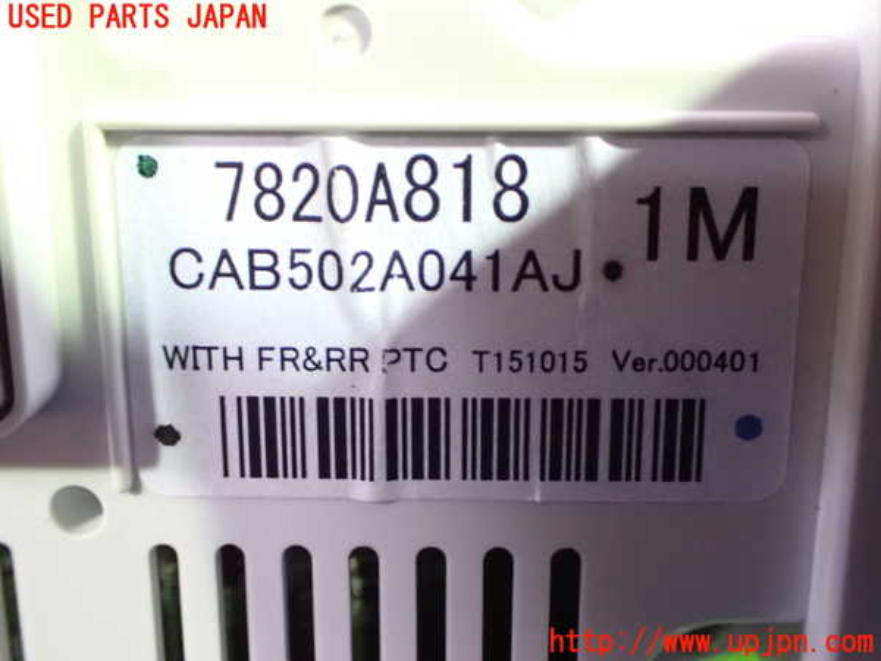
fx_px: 1043
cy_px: 330
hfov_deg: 45.8
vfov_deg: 35.1
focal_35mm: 41
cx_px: 440
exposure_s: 1/40
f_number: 2.8
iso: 1600
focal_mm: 7.31
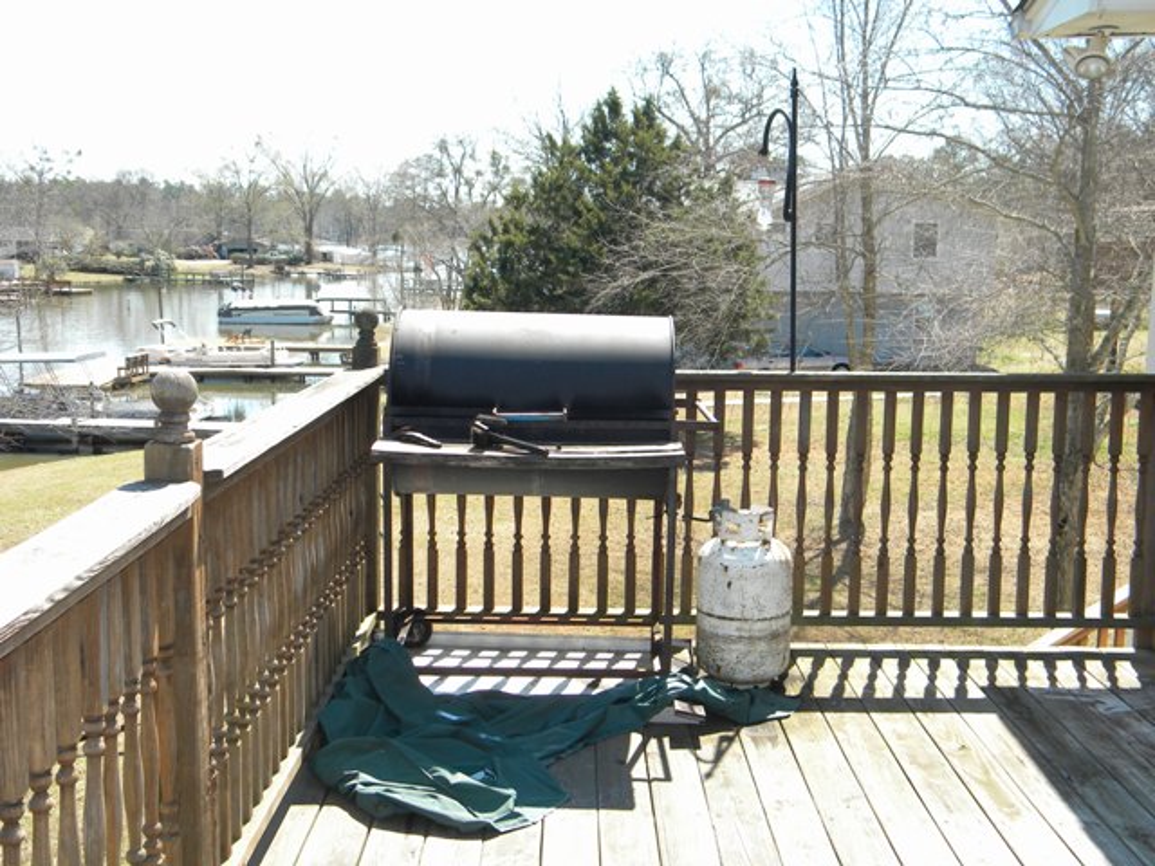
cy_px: 433
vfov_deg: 35.1
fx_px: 1368
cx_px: 578
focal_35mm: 41
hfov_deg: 45.8
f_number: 3.8
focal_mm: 7.3
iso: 110
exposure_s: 1/363
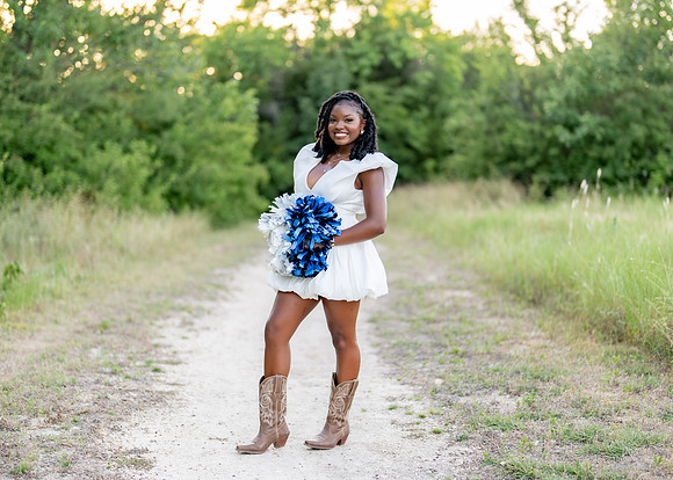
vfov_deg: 22.3
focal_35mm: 64
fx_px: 1220
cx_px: 340
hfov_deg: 30.8
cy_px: 247
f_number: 1.2
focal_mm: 50
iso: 160
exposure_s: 1/800
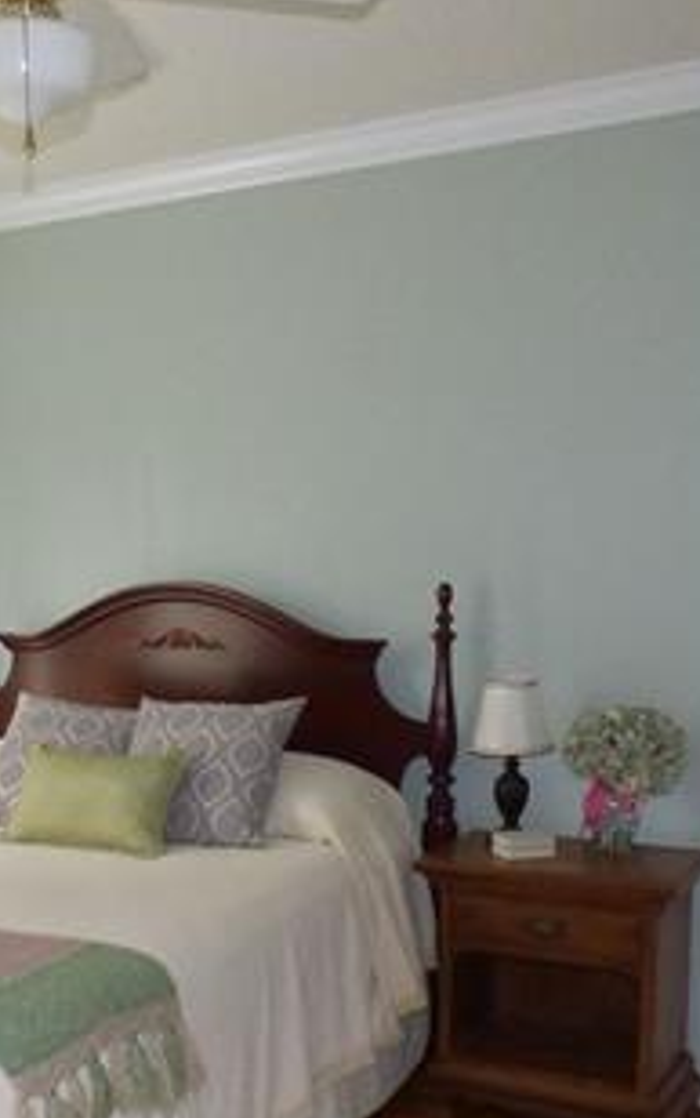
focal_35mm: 44
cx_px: 51
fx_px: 1341
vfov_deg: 44.6
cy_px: 744
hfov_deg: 28.0
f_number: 2.8
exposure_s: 1/60
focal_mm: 3.58
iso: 800
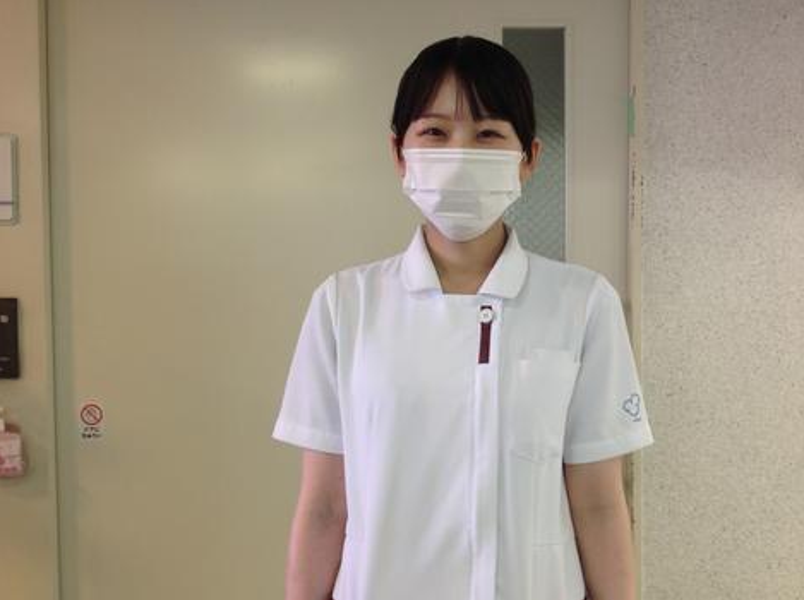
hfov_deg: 42.8
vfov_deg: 32.8
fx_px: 1020
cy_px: 319
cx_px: 488
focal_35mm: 44
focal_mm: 4.28
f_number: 2.4
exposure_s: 1/15
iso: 50
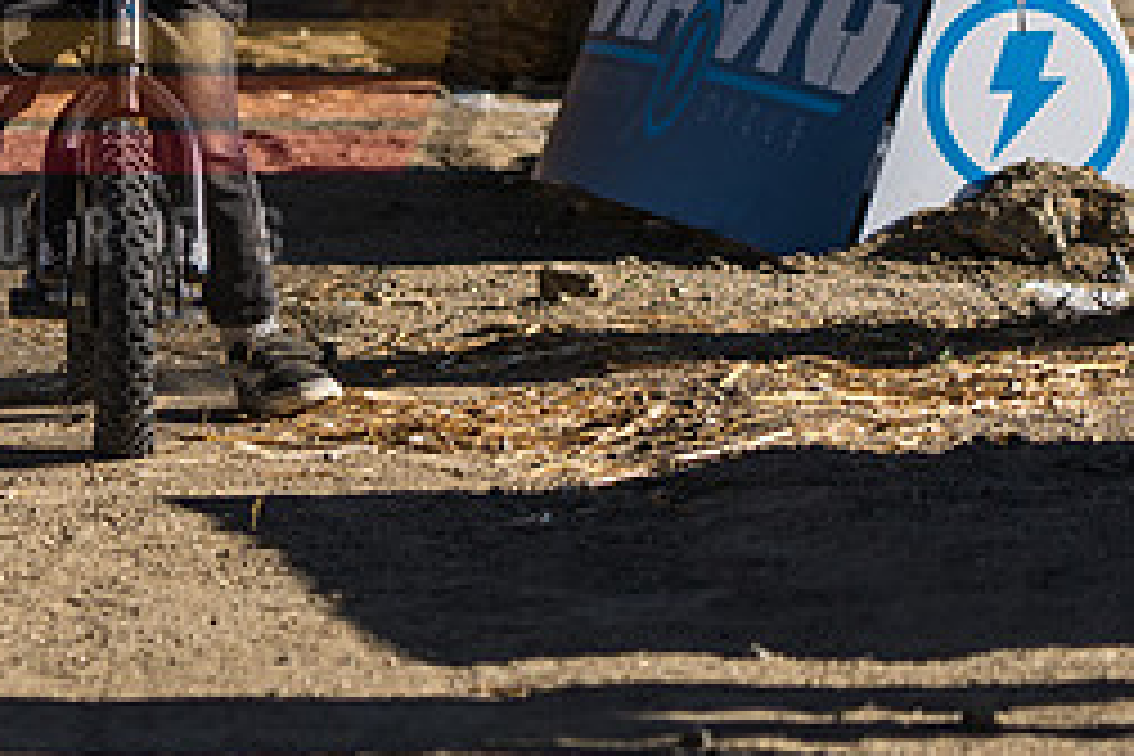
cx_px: -22
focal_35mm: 362
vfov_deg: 3.8
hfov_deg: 5.7
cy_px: -47
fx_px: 11402
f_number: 4
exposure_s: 1/2000
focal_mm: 105
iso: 200
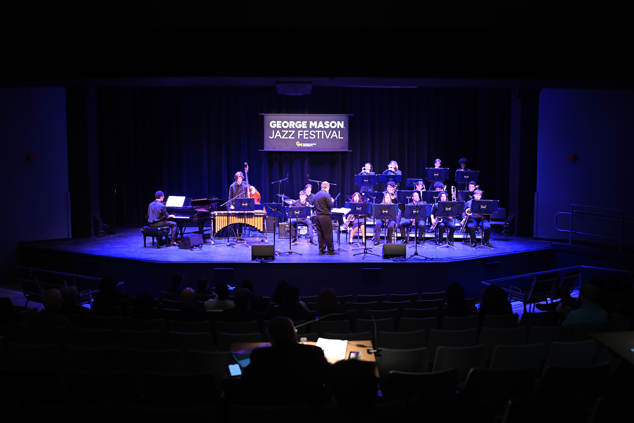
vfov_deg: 37.9
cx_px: 317
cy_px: 212
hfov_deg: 54.4
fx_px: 616
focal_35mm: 35
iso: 2500
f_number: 1.8
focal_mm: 35
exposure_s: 1/125
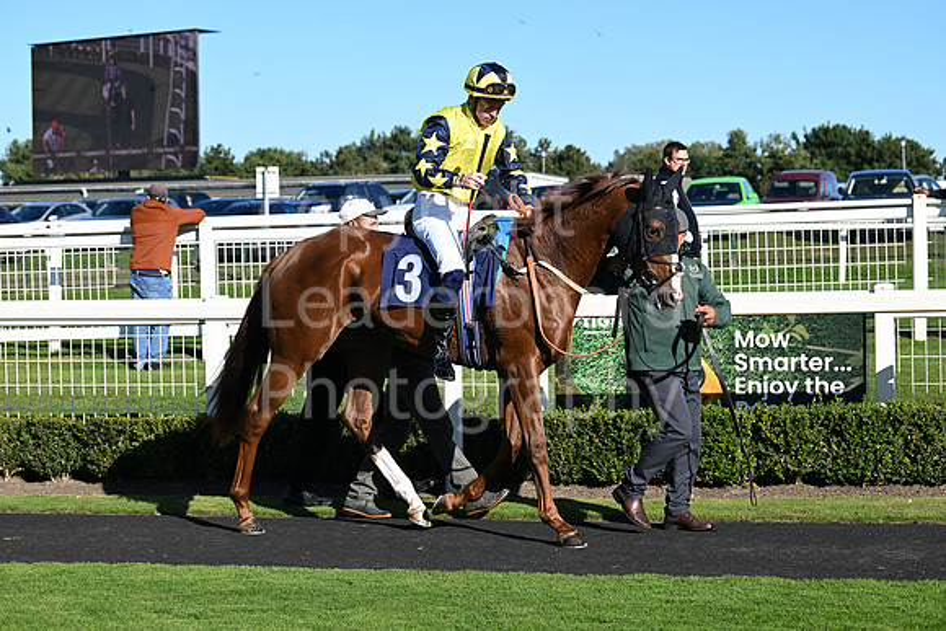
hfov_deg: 24.8
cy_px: 316
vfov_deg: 16.7
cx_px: 473
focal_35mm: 82
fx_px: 2155
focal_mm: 82
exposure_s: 1/2000
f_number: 5.6
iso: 400
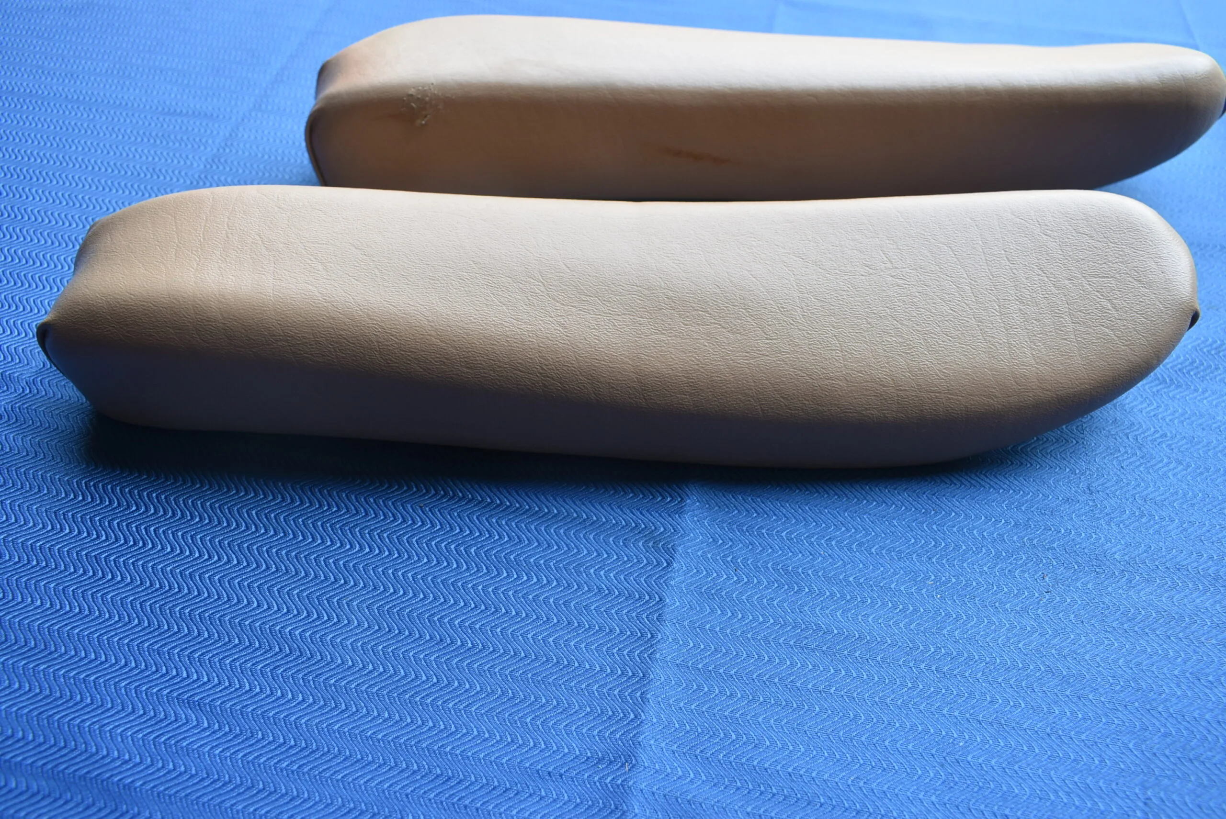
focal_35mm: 27
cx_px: 613
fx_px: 920
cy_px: 410
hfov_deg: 67.3
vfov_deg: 48.0
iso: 200
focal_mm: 18
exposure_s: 1/125
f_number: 5.6
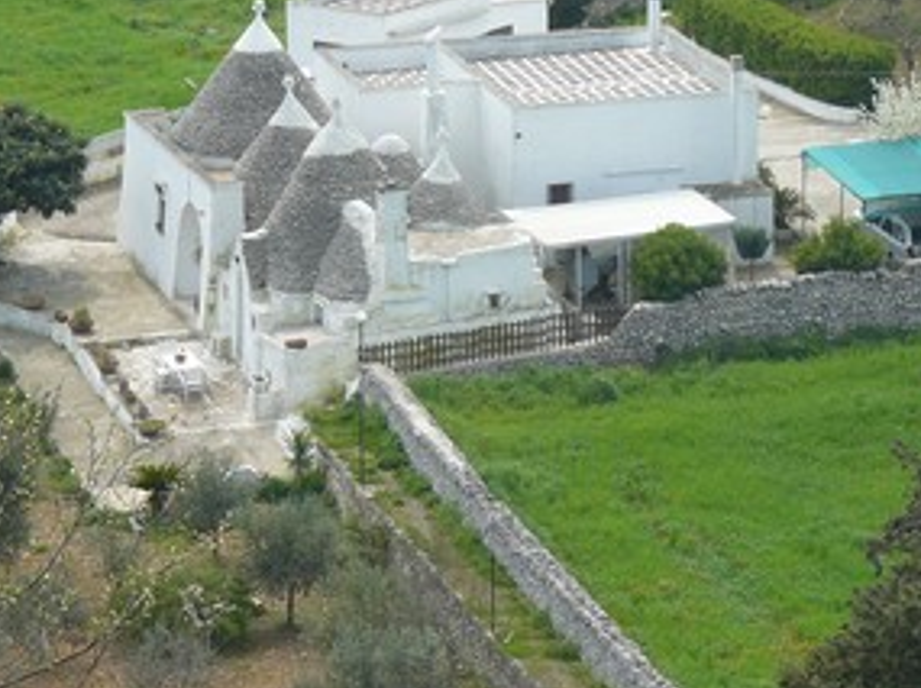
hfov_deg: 7.8
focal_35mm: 253
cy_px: 299
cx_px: 318
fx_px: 6723
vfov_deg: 5.9
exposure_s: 1/200
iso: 100
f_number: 4.5
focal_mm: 21.2
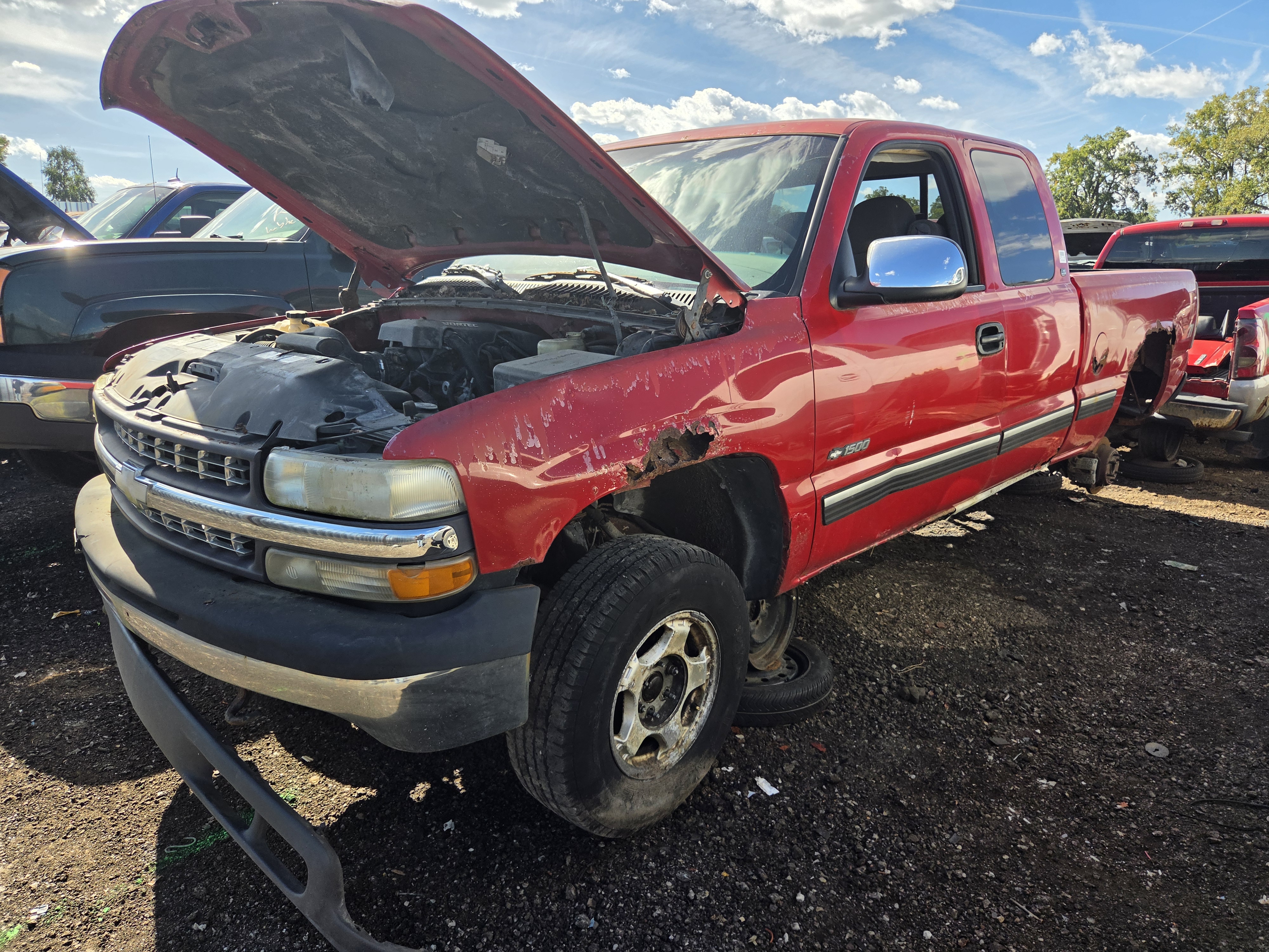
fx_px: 843
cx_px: 634
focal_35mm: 23
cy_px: 476
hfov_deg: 73.9
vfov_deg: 58.9
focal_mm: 5.4
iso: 80
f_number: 1.8
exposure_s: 1/3273
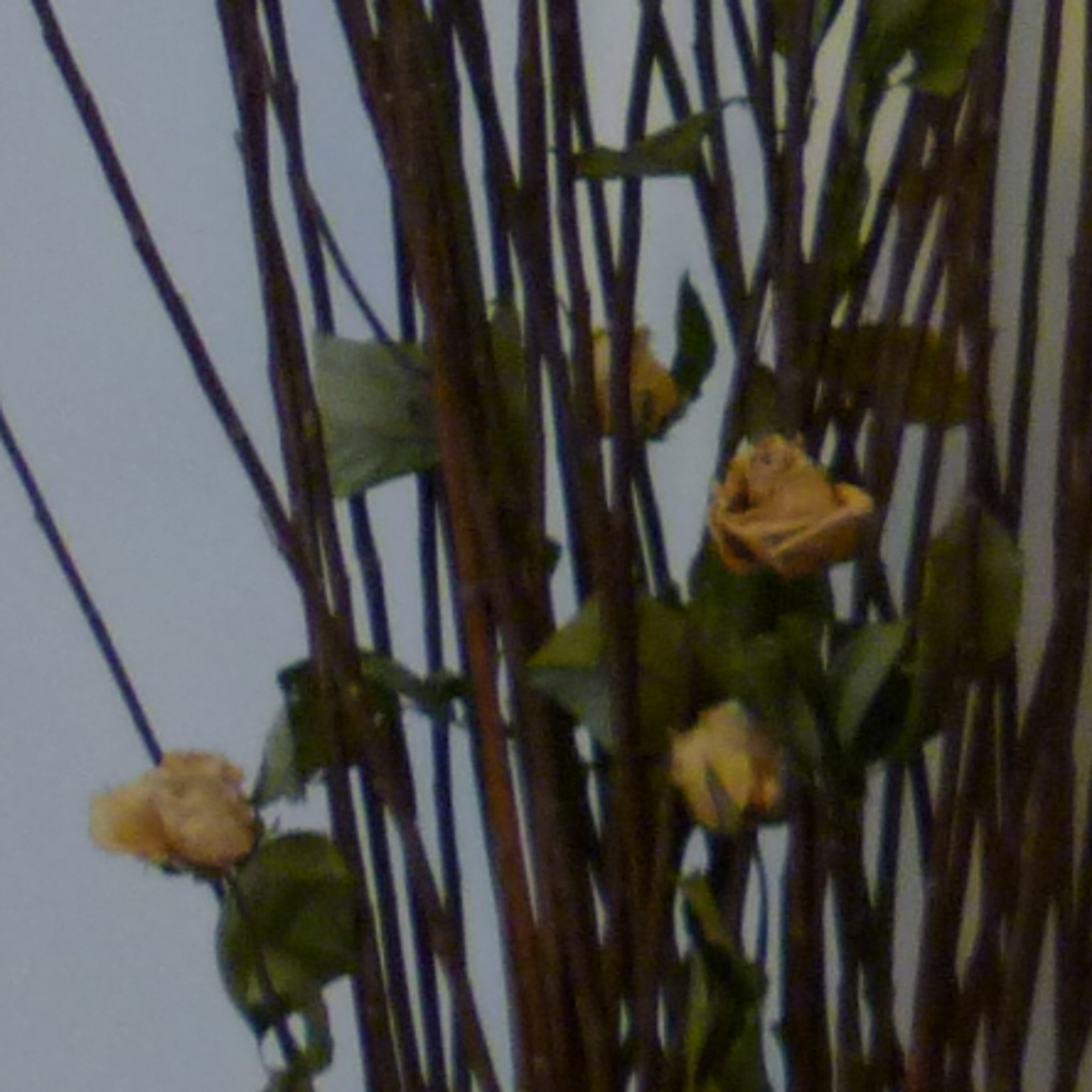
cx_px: 2833
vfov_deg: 10.4
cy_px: 590
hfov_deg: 9.1
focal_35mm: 168
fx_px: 5996
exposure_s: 1/30
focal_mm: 5.5
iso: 200
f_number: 2.8
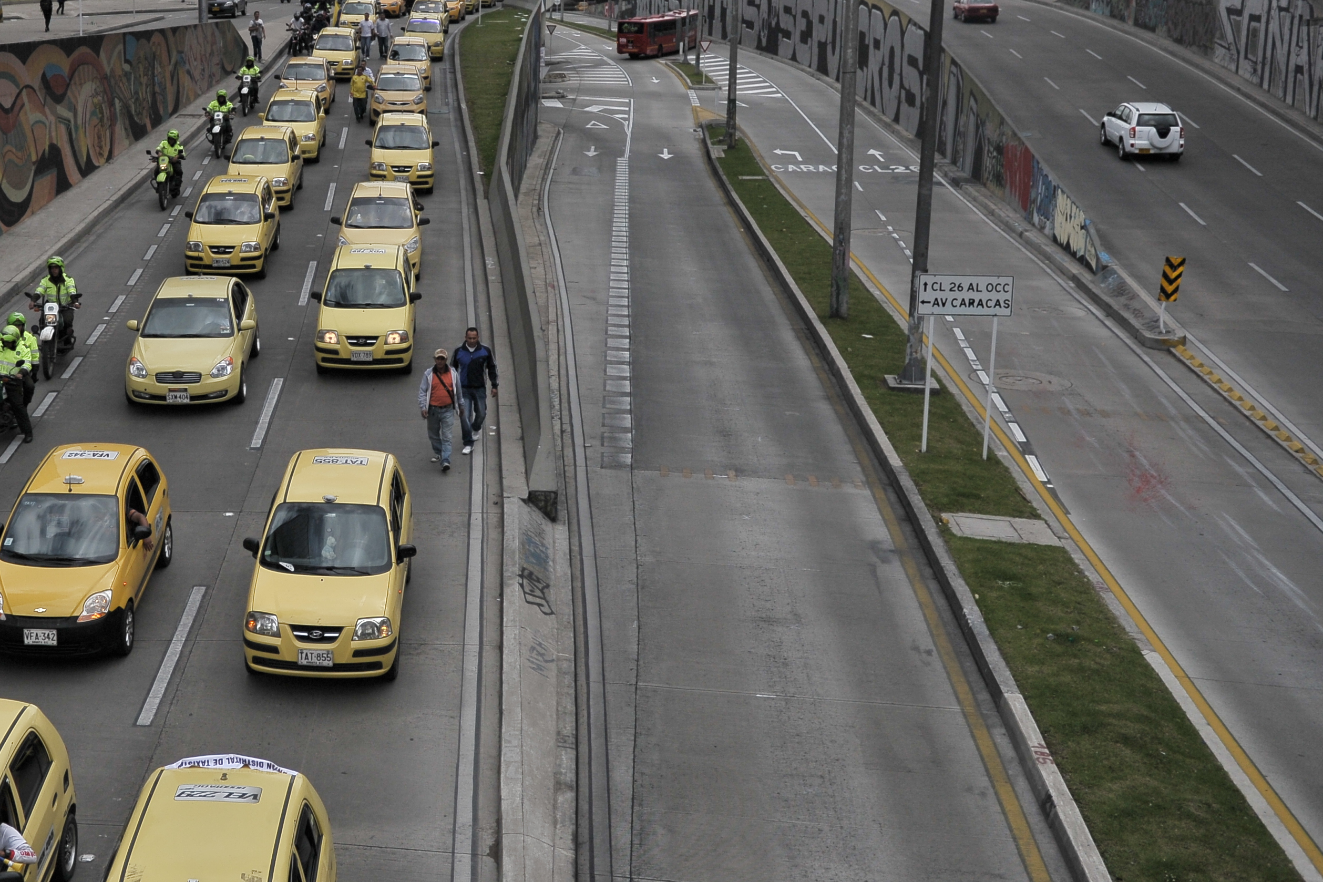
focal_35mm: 49
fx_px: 1801
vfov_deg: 27.4
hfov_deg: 39.2
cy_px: 312
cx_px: 324
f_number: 3.2
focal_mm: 29
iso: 320
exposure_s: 1/8000
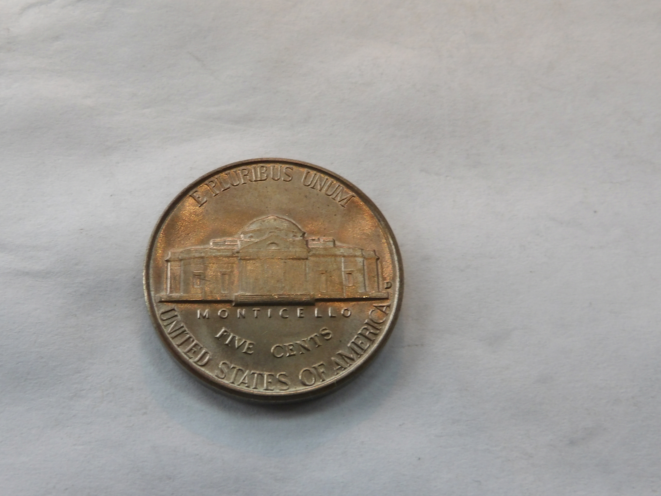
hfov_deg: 43.7
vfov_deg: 33.6
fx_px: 821
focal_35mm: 43
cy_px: 270
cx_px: 276
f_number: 4.5
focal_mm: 6.2
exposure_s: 1/30
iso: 200
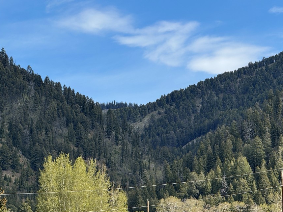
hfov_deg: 13.8
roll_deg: -0.1
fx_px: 1169
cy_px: 111
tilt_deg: +8.4
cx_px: 166
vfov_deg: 10.4
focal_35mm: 143
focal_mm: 15.66
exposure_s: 1/1318
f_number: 2.8
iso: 50
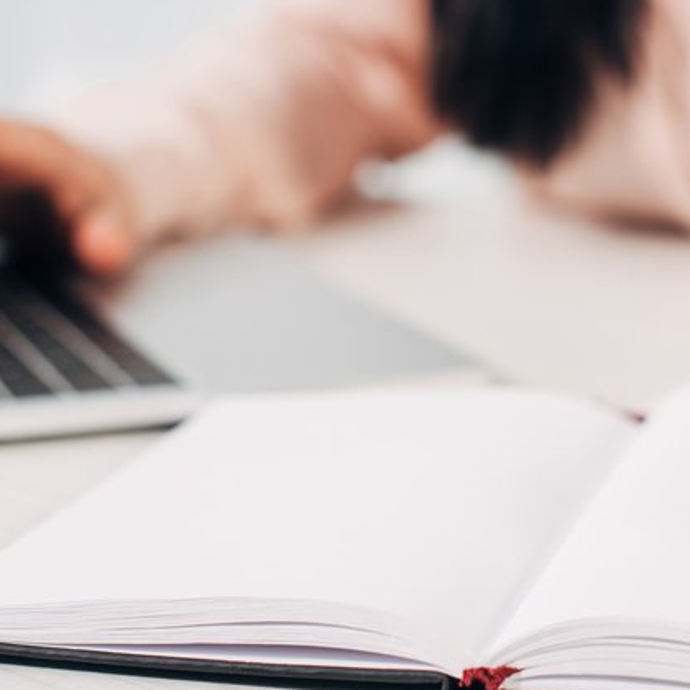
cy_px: 288
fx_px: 2278
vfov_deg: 17.2
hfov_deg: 17.1
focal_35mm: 101
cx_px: 548
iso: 320
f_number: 3.5
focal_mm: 50
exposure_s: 1/200
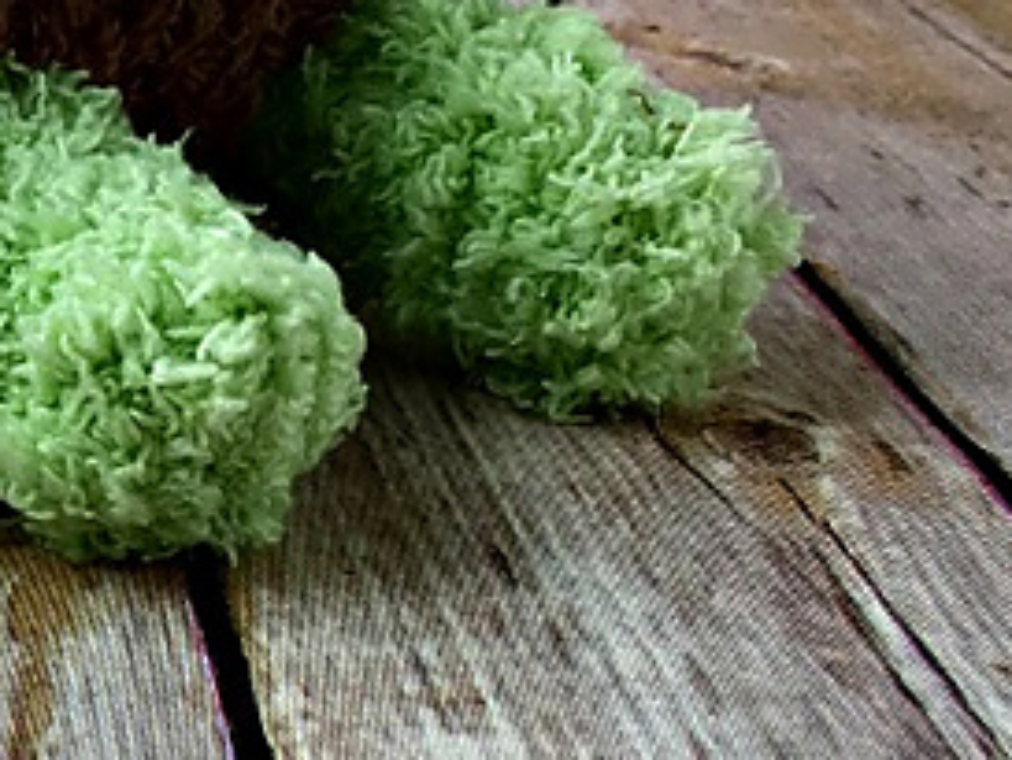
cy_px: 167
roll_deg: -1.1
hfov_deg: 26.0
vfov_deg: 21.4
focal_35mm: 68
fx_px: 1989
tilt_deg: -19.9
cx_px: -152
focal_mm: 4.15
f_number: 2.2
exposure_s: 1/120
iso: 40
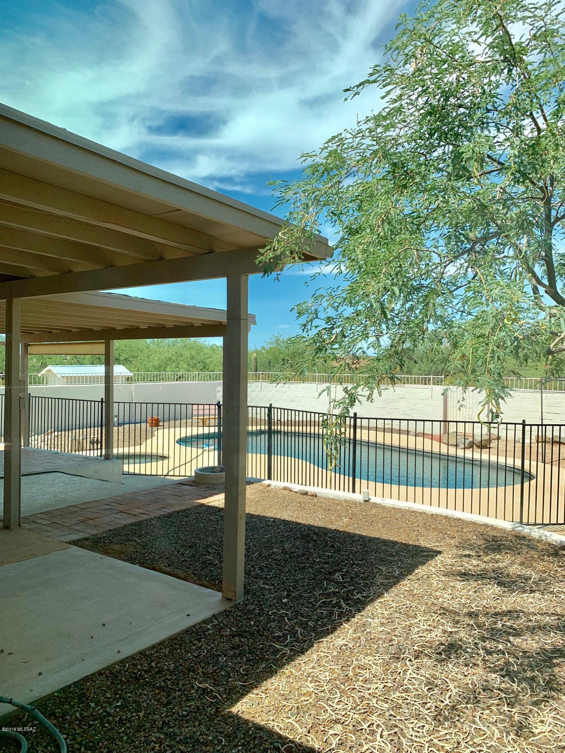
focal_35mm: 26
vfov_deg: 67.3
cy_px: 376
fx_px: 566
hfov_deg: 53.1
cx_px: 282
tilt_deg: -0.7
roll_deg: -0.2
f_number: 1.8
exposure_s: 1/1585
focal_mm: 4.25
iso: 25
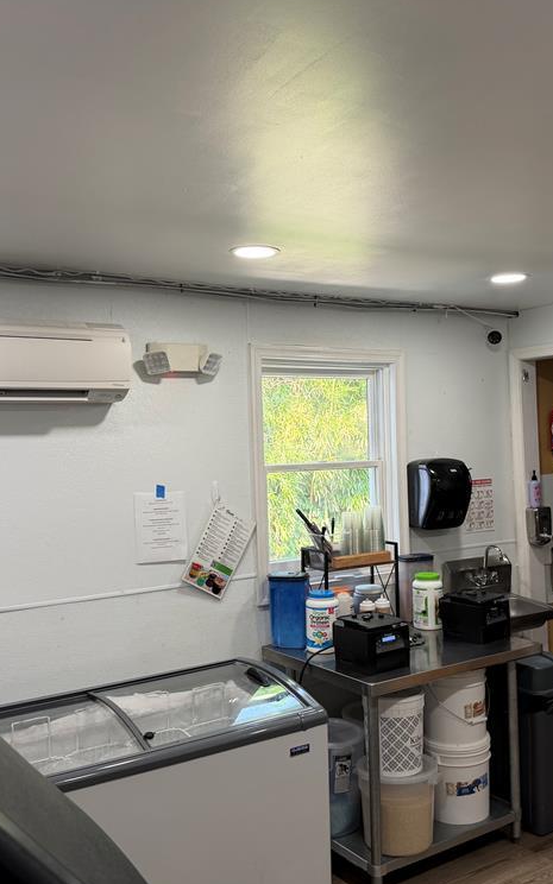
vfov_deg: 55.3
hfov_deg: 36.2
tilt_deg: +1.0
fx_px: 844
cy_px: 442
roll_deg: +1.4
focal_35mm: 35
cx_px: 323
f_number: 1.78
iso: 125
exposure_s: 1/121
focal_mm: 6.76
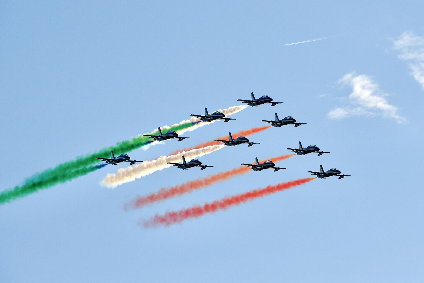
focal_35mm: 159
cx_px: 212
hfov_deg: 13.0
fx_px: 1867
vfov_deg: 8.7
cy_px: 142
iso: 250
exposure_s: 1/640
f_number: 10
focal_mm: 105
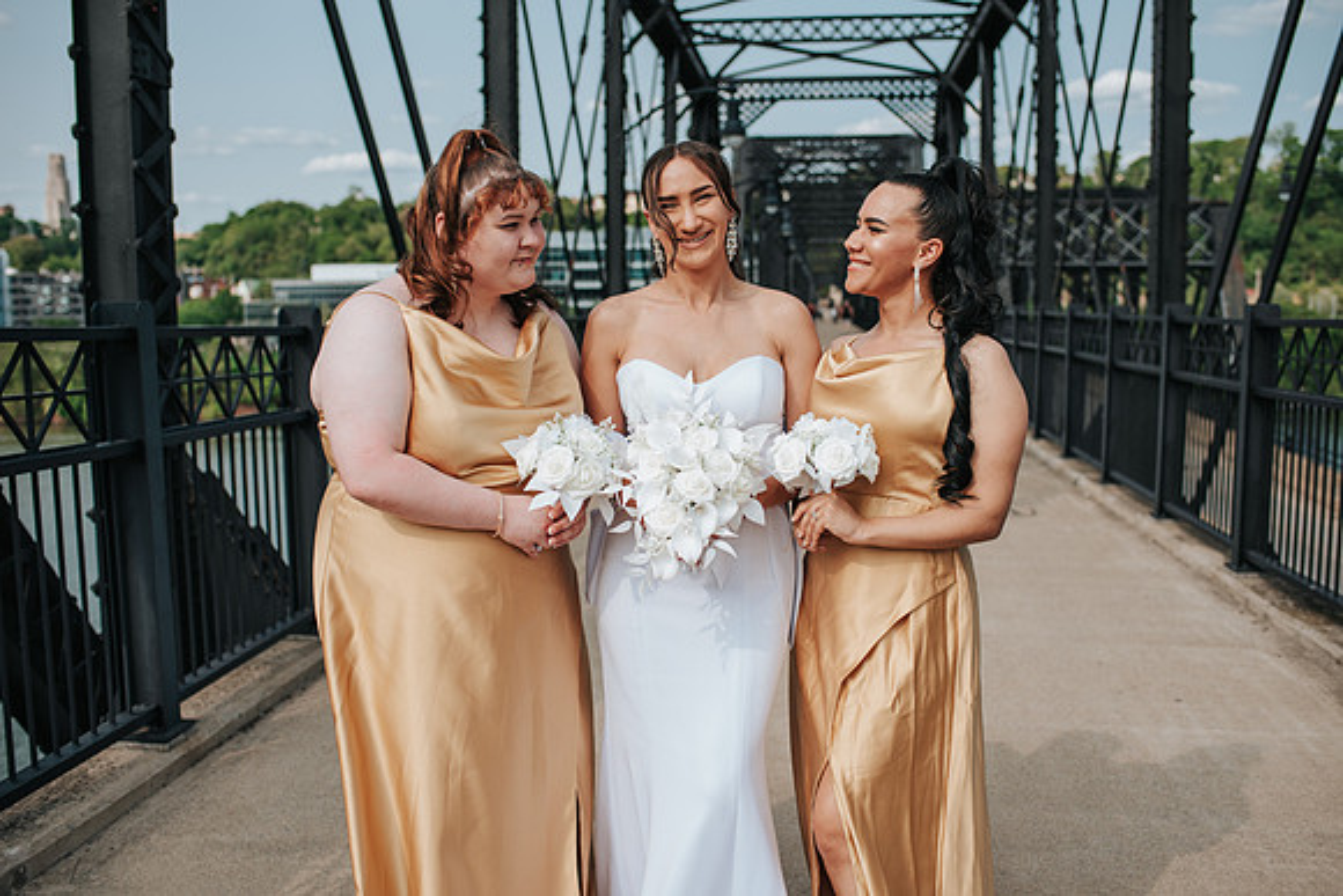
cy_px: 448
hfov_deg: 53.4
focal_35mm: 36
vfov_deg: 37.1
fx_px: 1335
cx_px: 676
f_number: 3.2
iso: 100
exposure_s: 1/1000
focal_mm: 35
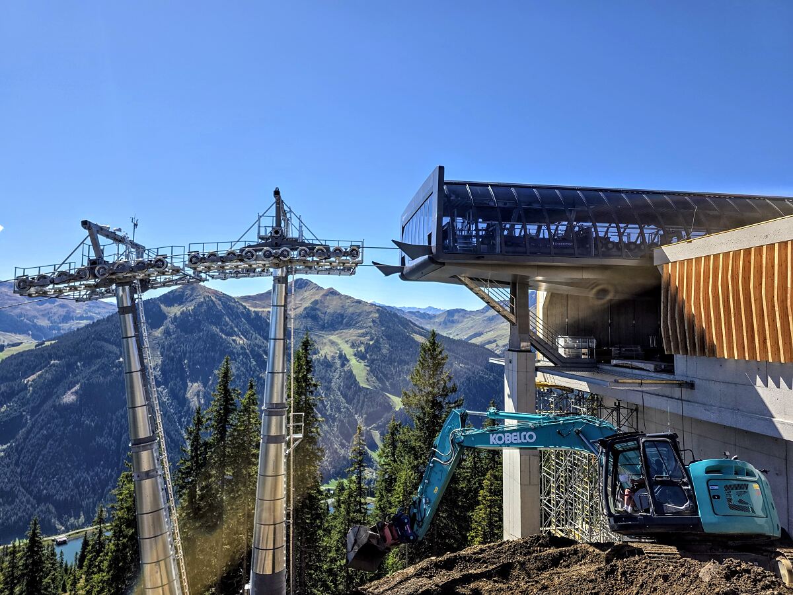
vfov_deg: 58.9
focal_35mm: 23
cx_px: 396
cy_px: 298
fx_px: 527
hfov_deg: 73.9
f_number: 1.7
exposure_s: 1/4434
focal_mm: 6.3
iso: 80
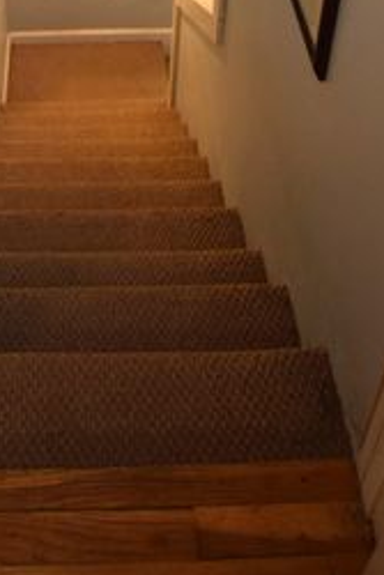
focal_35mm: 45
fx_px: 719
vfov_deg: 29.0
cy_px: -271
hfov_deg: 29.3
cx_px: 85
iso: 1250
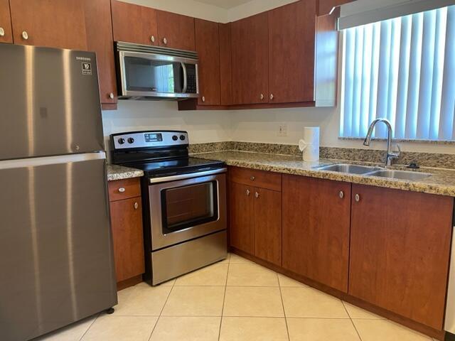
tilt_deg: -9.5
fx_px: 342
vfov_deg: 53.1
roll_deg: +1.3
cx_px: 228
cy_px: 170
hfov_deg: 67.3
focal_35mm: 26
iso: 320
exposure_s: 1/60
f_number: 1.6
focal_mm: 4.2
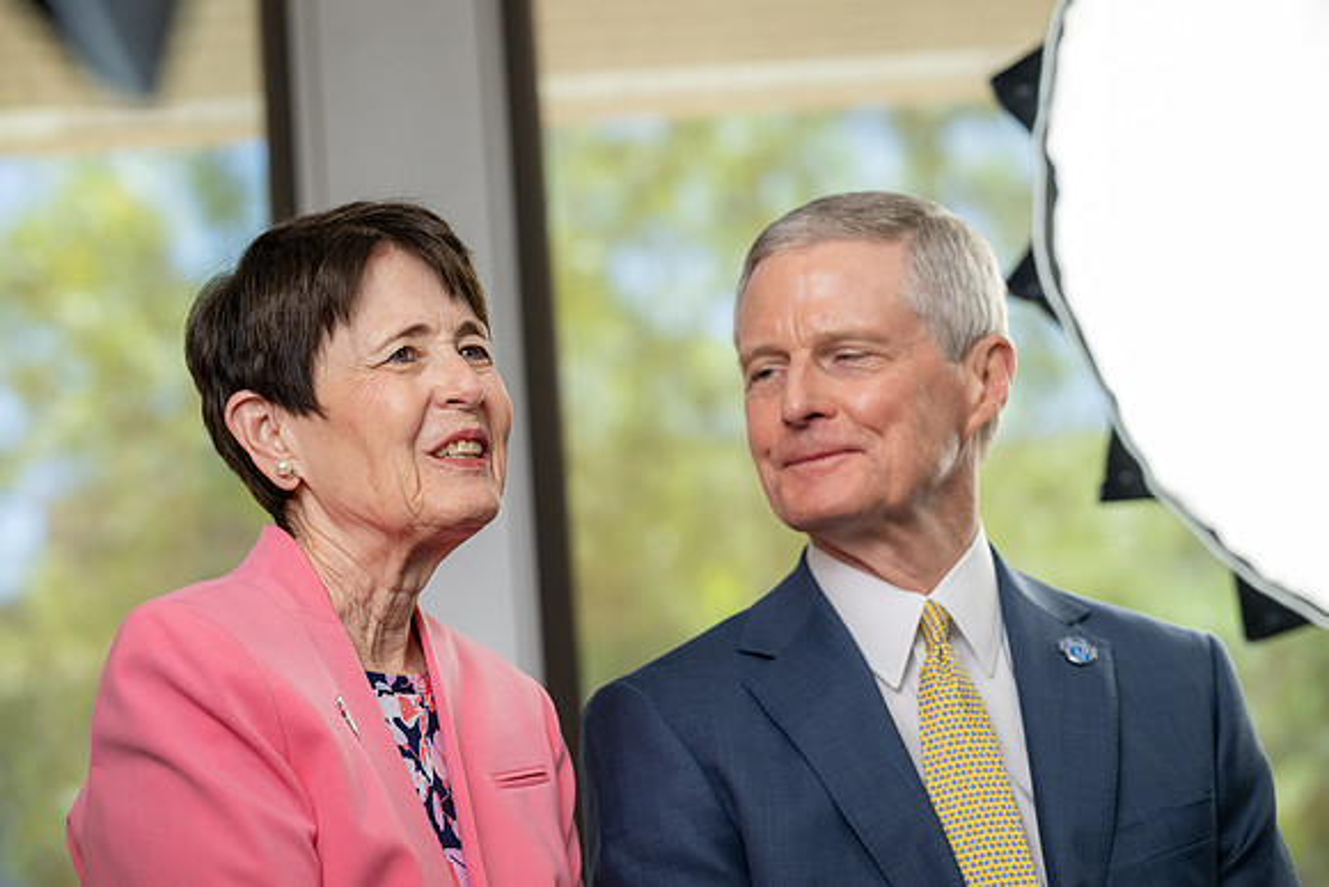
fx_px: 4246
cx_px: 664
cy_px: 444
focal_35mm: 115
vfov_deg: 11.9
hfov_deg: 17.8
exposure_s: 1/250
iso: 2000
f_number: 4.5
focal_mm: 115
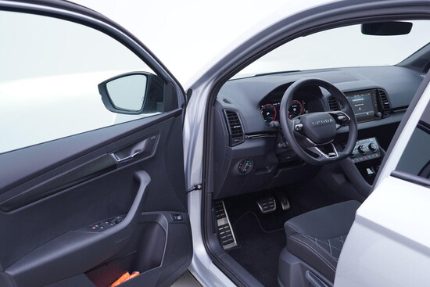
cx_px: 215
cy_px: 144
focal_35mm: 36
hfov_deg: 53.1
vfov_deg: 36.9
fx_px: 430
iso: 125
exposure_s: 1/50
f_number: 3.2
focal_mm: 24
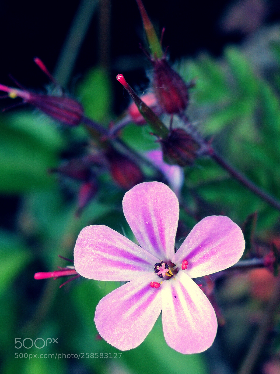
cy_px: 187
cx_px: 140
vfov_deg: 27.4
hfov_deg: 20.7
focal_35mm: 71
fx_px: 766
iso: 50
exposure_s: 1/115
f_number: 2.2
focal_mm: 3.95
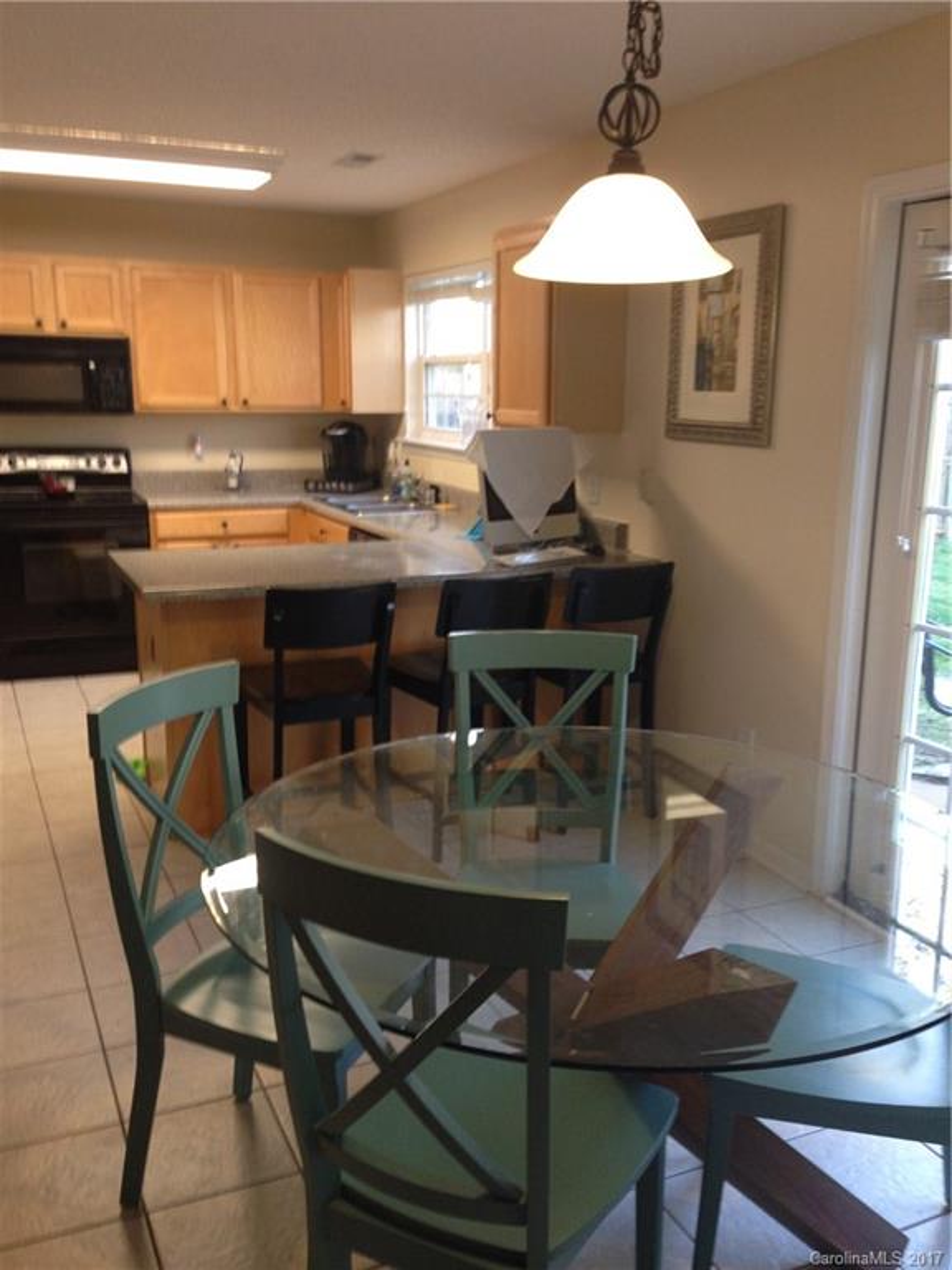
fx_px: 1210
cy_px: 635
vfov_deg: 55.4
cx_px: 476
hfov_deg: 42.9
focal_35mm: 33
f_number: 2.4
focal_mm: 4.12
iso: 80
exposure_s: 1/20
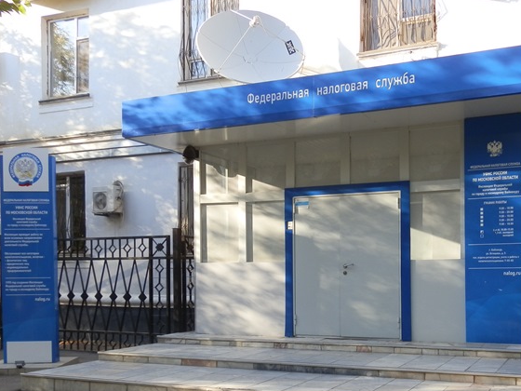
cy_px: 277
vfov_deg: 35.4
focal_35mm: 40
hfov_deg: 46.4
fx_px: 602
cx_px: 322
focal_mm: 5
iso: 64
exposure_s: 1/200
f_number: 3.1
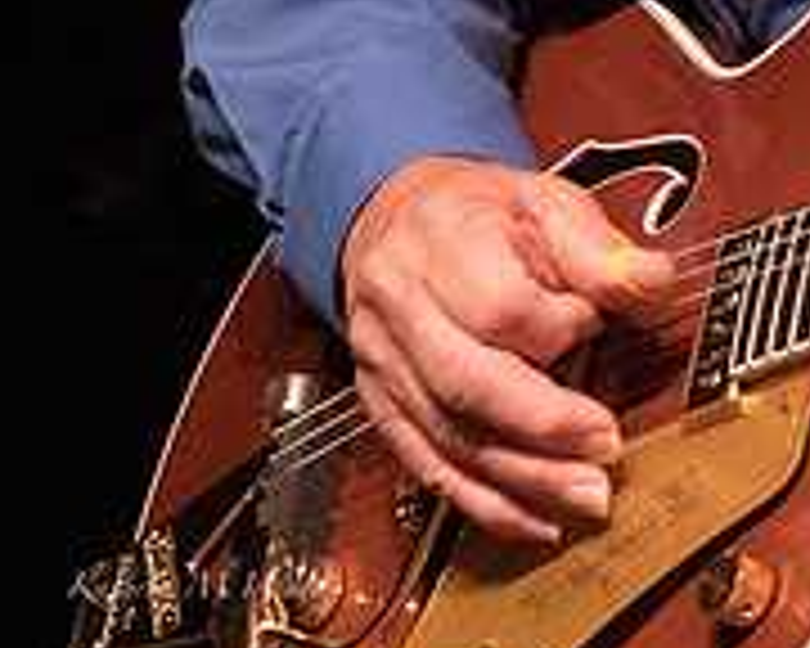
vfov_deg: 3.0
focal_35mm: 513
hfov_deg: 3.7
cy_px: -292
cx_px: 1516
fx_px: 12298
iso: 12800
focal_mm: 146
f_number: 6.3
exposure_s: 1/125
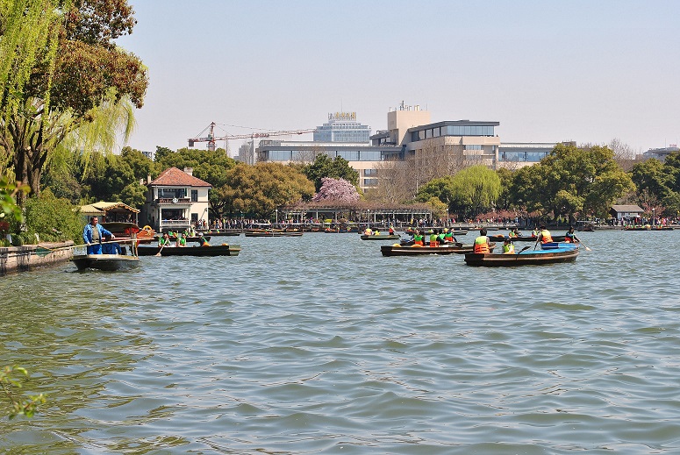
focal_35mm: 82
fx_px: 1560
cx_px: 340
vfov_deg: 16.6
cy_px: 228
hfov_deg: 24.6
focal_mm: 55
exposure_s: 1/250
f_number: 10
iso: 160
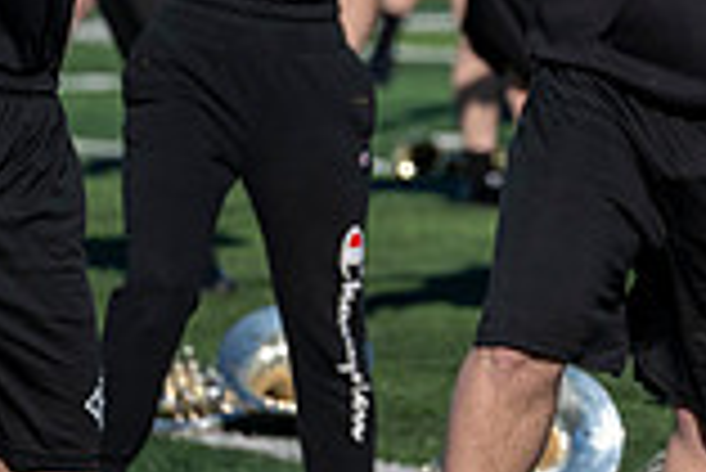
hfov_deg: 2.8
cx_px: 1205
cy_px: -191
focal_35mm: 740
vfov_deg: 1.9
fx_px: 14525
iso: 200
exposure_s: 1/2000
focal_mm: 200
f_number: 5
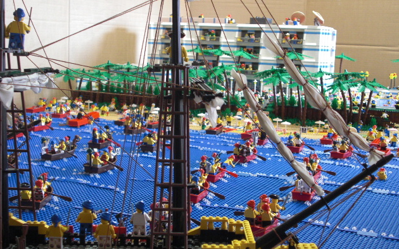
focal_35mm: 56
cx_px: 200
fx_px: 609
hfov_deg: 36.3
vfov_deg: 23.2
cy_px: 124
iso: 200
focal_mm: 9.1
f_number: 3.4
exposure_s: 1/8
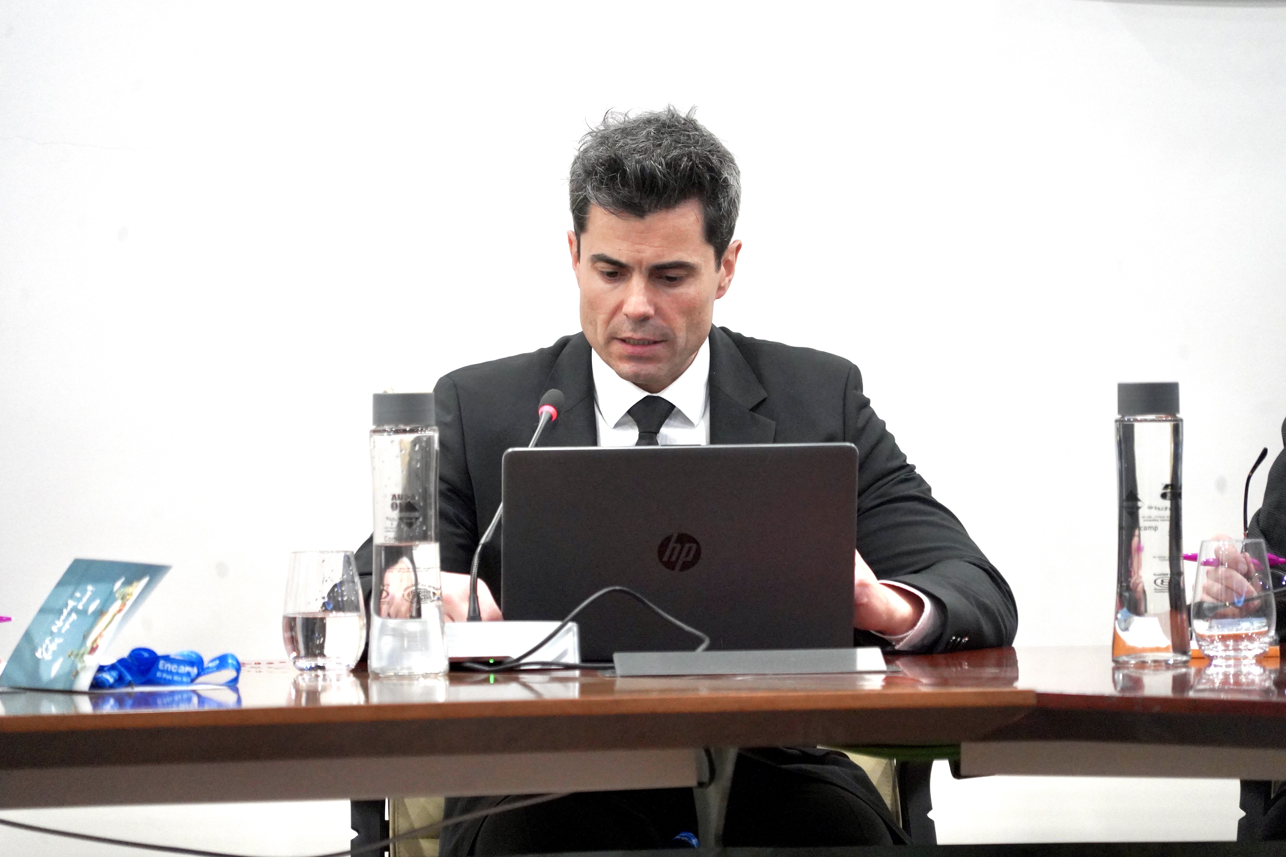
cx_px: 643
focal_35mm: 240
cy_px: 428
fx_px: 8573
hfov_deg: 8.6
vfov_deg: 5.7
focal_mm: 240
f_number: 6.3
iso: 8000
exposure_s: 1/250
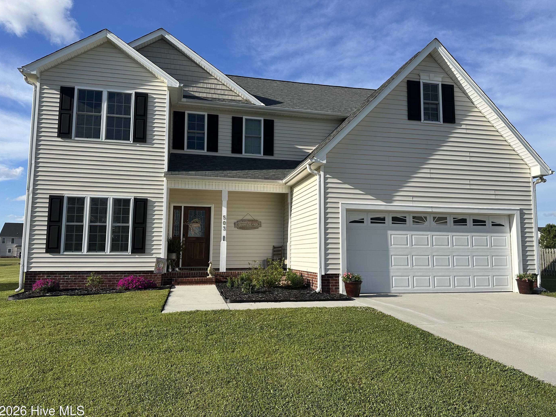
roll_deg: +0.0
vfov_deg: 53.1
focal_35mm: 26
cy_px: 206
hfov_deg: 67.3
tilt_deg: +6.3
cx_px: 289
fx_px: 418
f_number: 1.78
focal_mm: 6.86
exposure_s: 1/4762
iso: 80
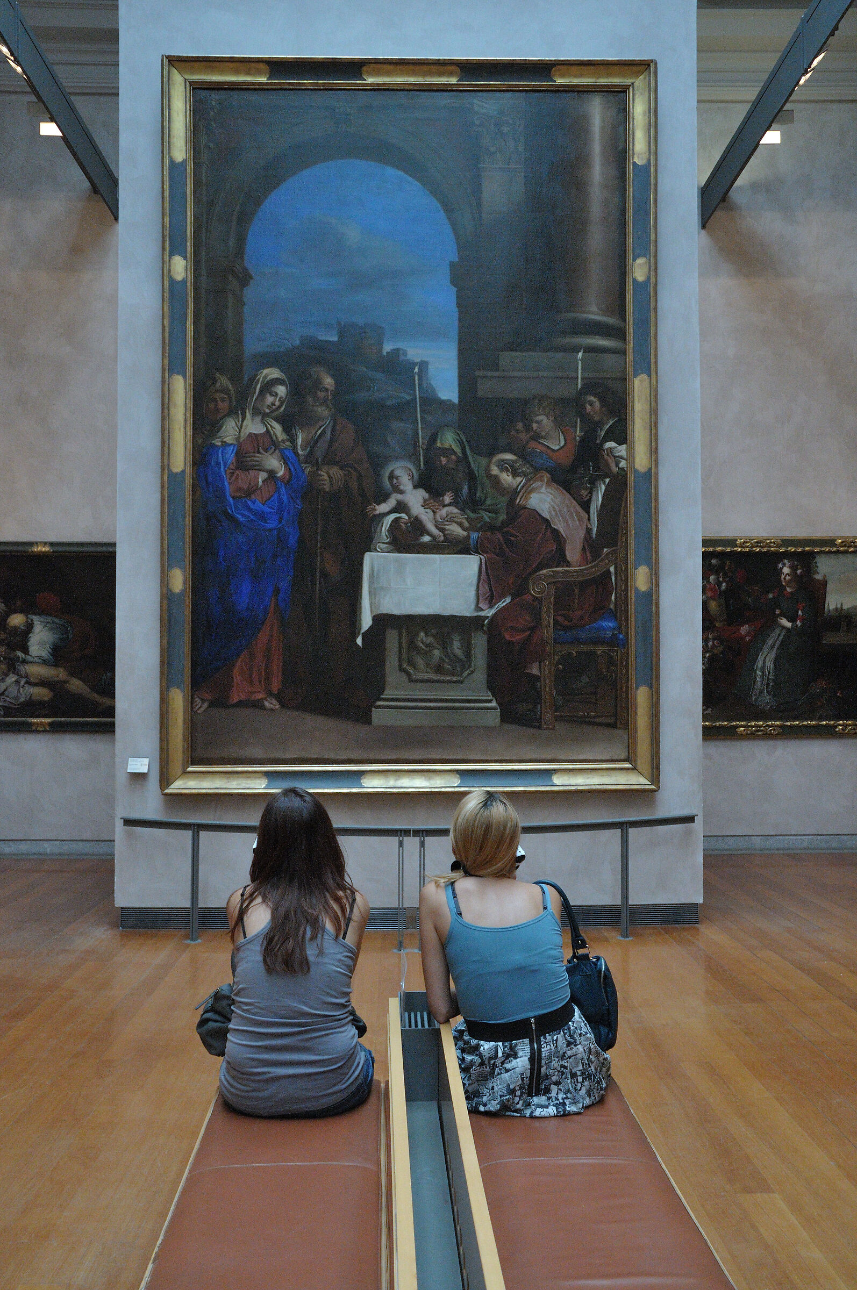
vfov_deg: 62.0
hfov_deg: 43.5
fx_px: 1074
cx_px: 428
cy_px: 645
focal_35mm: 30
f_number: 5.6
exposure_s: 1/125
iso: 1600
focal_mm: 20
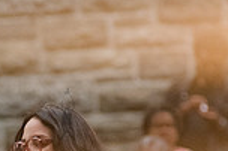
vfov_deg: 2.0
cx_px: 14
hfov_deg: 3.0
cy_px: 226
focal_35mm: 679
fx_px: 4296
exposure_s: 1/3200
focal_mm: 155
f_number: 4
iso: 4000
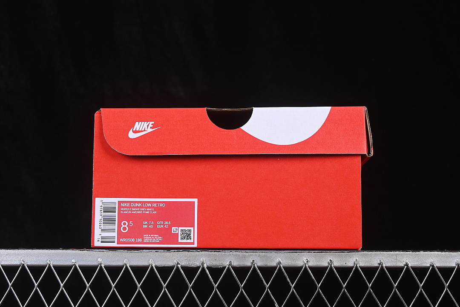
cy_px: 154
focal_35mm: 75
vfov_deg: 18.2
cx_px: 230
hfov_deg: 27.0
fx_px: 958
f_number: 8
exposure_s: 1/80
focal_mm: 50
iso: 160
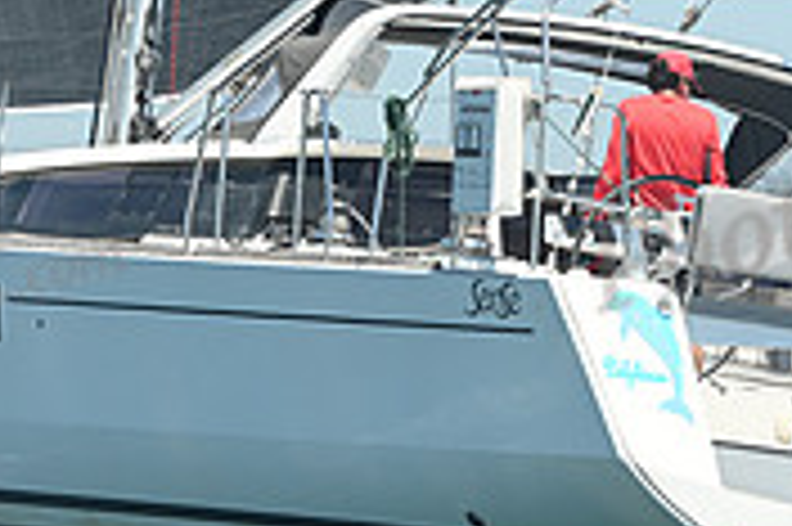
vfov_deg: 3.6
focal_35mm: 383
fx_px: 8418
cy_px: 25
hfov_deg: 5.4
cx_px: 360
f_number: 7.1
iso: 320
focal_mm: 116
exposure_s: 1/1000
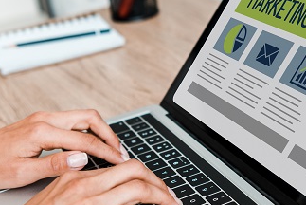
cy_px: 128
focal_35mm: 78
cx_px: 189
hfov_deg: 25.9
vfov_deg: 17.5
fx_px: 664
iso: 200
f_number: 3.5
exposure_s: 1/160
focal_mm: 36
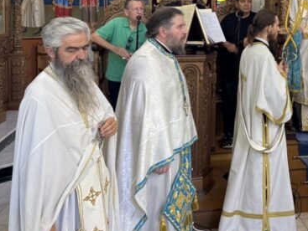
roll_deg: -0.7
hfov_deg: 36.1
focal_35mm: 49
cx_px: 286
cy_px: 36
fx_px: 436
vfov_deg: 28.9
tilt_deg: -1.7
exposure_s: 1/50
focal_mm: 6.76
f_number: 1.78
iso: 320
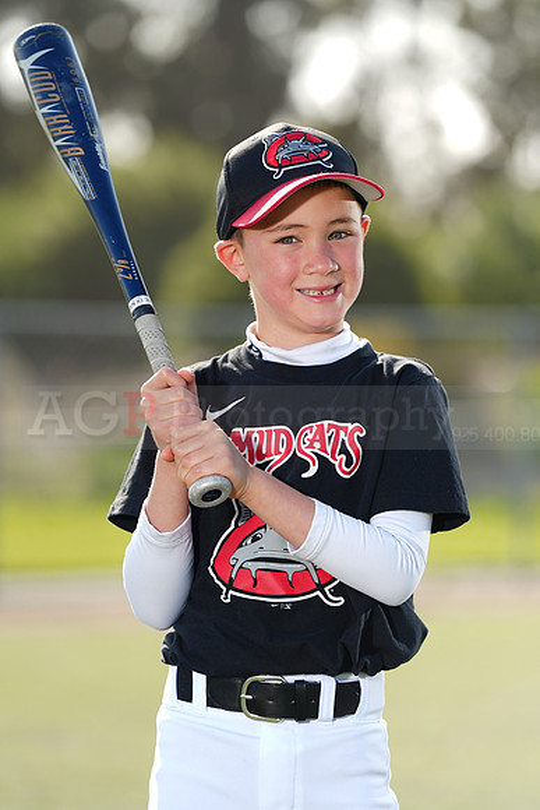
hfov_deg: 6.9
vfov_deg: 10.3
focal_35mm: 200
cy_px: 405
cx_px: 270
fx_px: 4497
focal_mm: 200
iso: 64
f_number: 4.5
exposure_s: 1/250
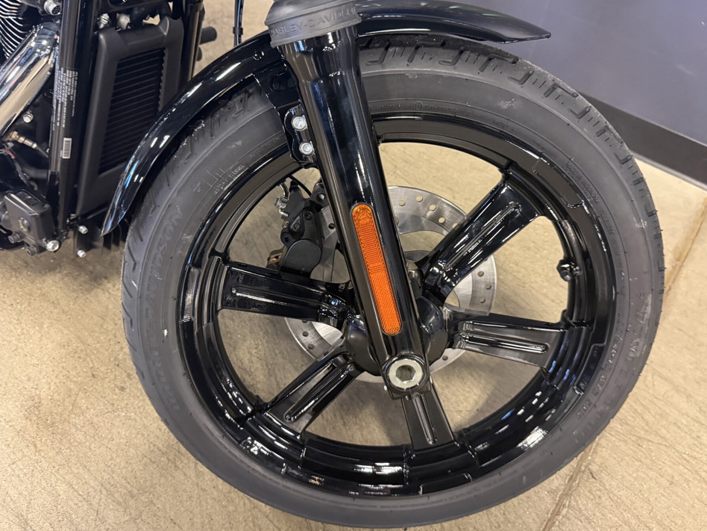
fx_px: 551
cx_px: 355
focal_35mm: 27
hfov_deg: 65.3
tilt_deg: -49.0
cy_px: 243
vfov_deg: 51.3
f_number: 1.78
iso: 800
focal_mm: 6.76
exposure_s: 1/60
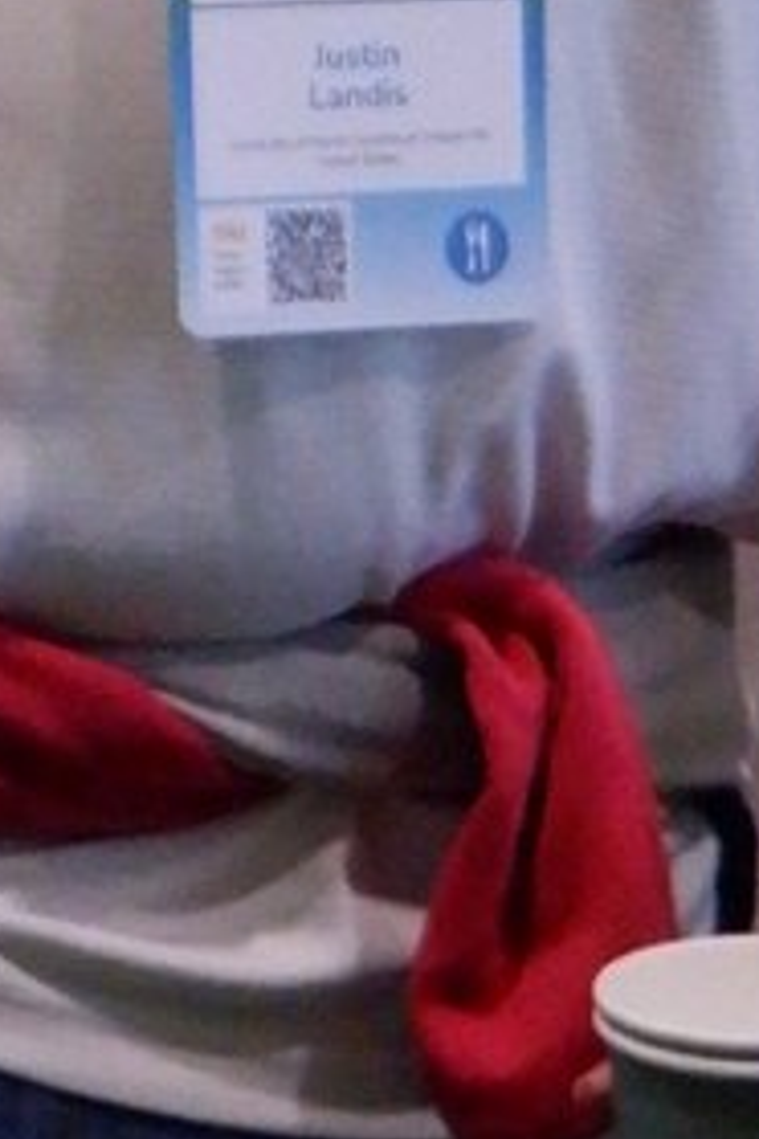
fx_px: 13376
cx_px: -175
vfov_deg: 4.8
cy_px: -1004
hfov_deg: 3.2
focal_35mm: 423
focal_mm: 39.6
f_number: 5.6
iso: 6400
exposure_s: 1/180
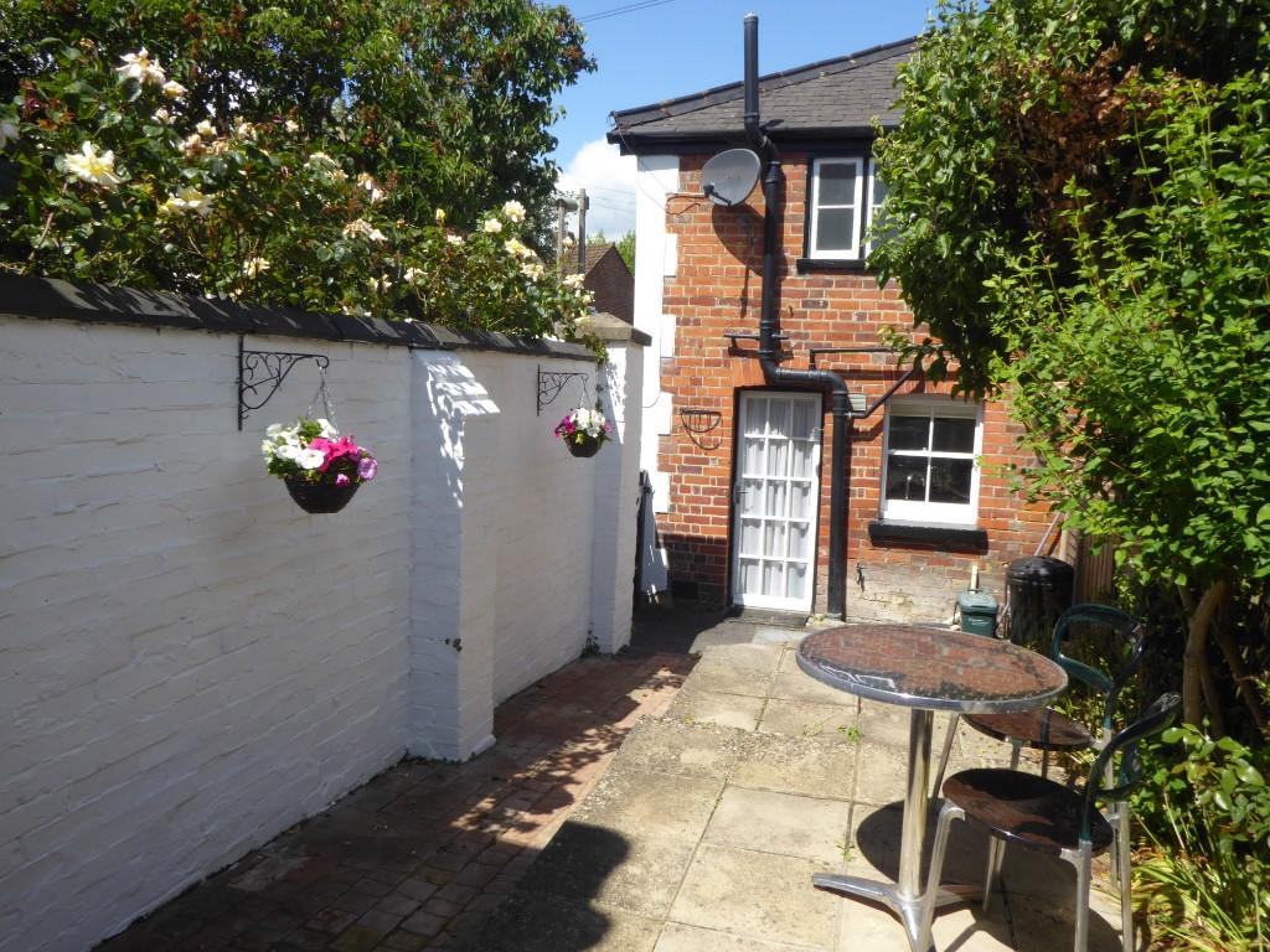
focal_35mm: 24
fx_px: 881
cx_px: 635
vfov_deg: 56.8
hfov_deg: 71.6
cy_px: 476
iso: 80
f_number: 7.1
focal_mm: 4.3
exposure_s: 1/160
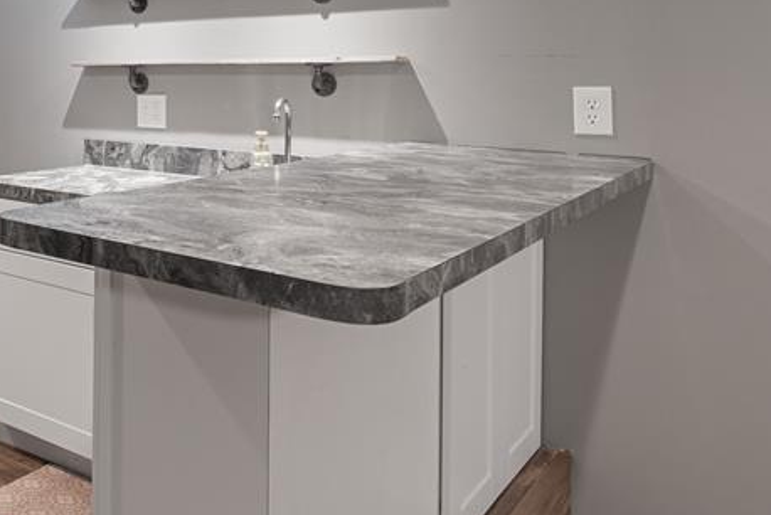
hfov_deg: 43.9
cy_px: 162
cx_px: 13
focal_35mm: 38
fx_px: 814
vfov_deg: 34.7
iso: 320
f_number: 9
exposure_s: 1/1.67
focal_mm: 17
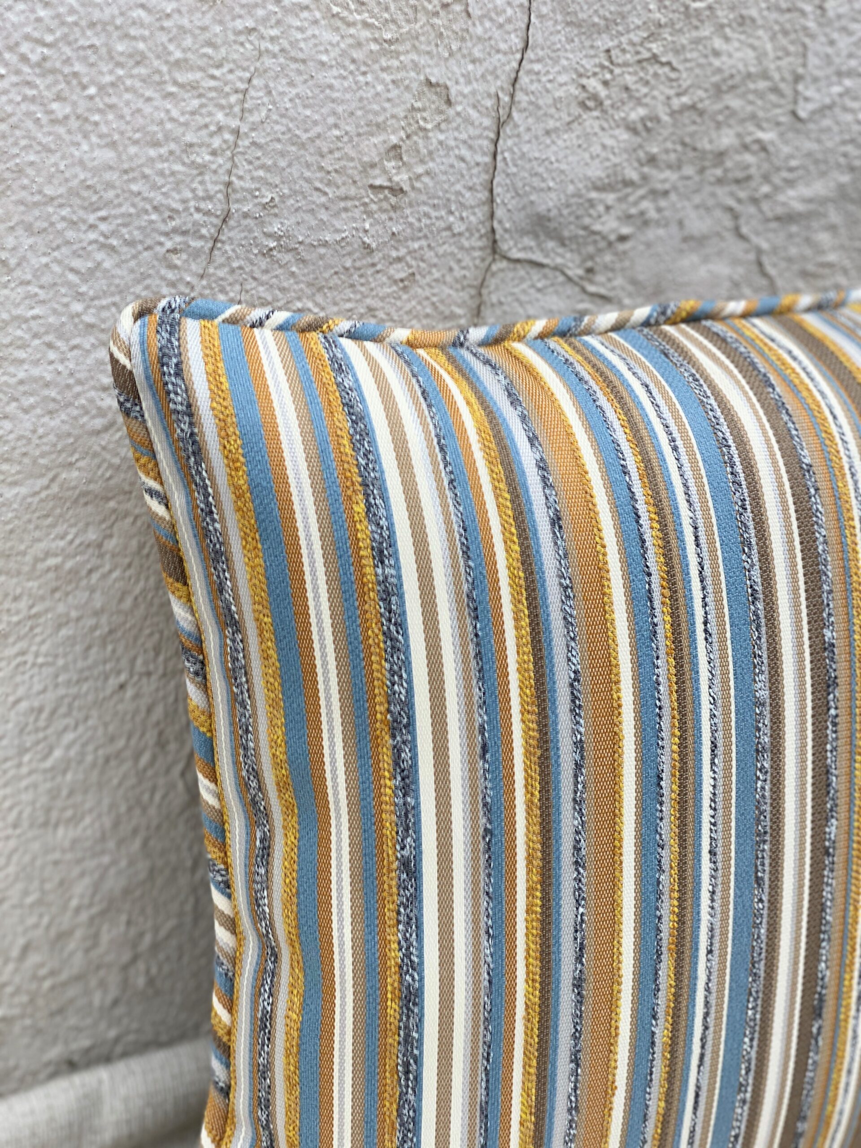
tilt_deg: -28.0
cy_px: 574
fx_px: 1725
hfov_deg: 28.0
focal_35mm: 52
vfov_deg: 36.8
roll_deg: -10.3
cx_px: 430
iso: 25
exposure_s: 1/122
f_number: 2
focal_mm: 6
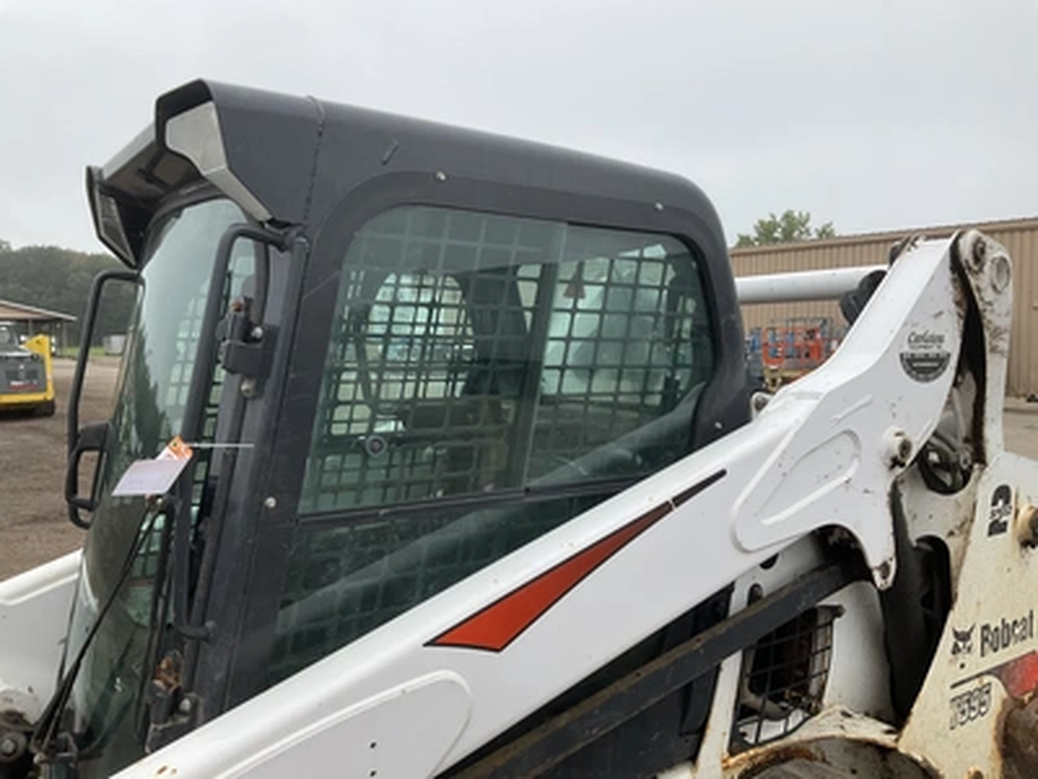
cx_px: 519
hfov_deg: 61.7
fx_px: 870
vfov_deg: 48.2
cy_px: 390
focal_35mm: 29
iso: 25
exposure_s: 1/428
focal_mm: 3
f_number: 1.8
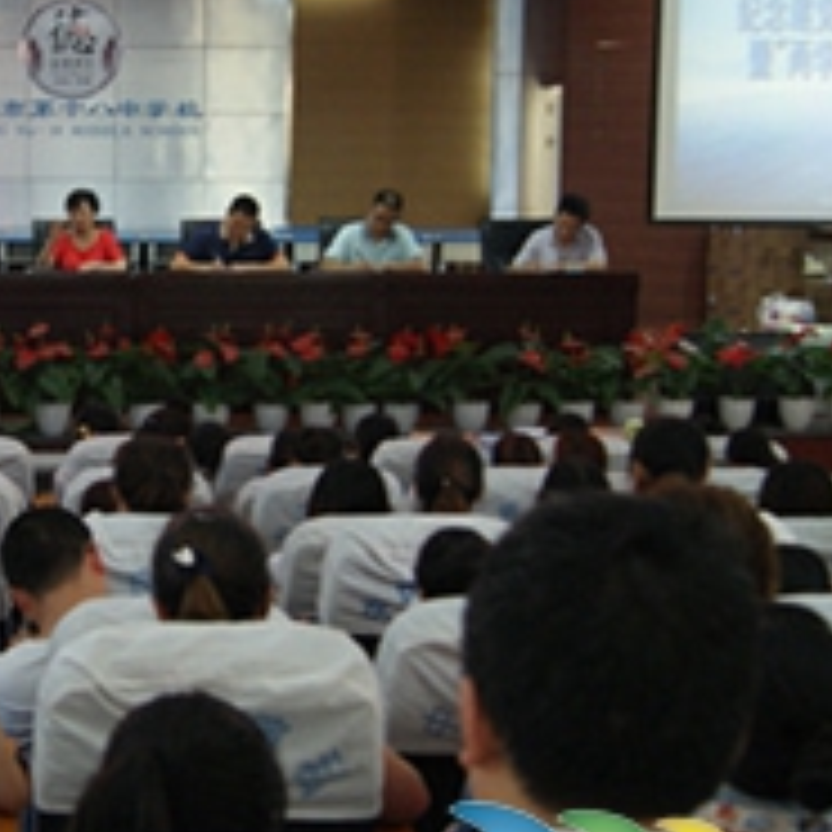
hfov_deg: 24.3
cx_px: 85
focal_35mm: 69
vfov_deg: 25.0
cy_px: 373
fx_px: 1876
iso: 400
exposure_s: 1/20
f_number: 3.5
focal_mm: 20
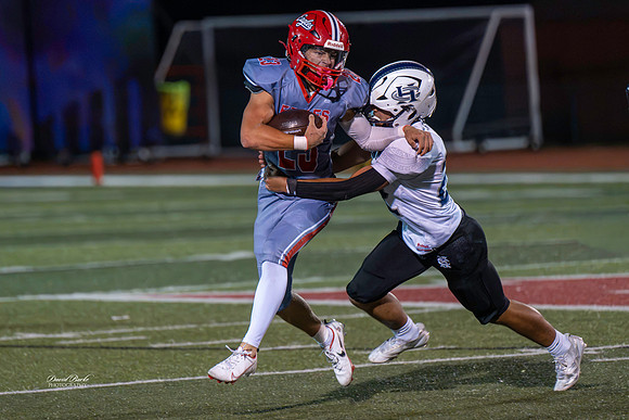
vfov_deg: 4.2
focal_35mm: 326
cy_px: 193
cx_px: 296
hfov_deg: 6.3
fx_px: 5698
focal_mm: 280
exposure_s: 1/800
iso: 12800
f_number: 4
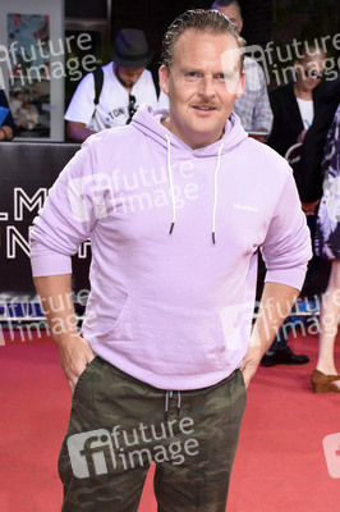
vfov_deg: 28.1
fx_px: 1022
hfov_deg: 18.9
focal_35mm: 72
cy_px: 256
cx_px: 170
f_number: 6.3
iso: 400
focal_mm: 48
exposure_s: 1/160
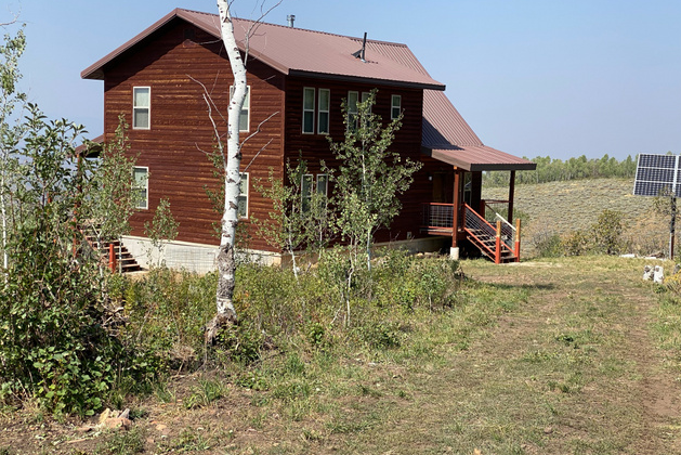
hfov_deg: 36.2
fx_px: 1041
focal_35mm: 55
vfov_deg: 24.6
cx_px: 339
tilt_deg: -4.5
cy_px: 228
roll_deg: -2.1
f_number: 2
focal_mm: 6
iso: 20
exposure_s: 1/1295
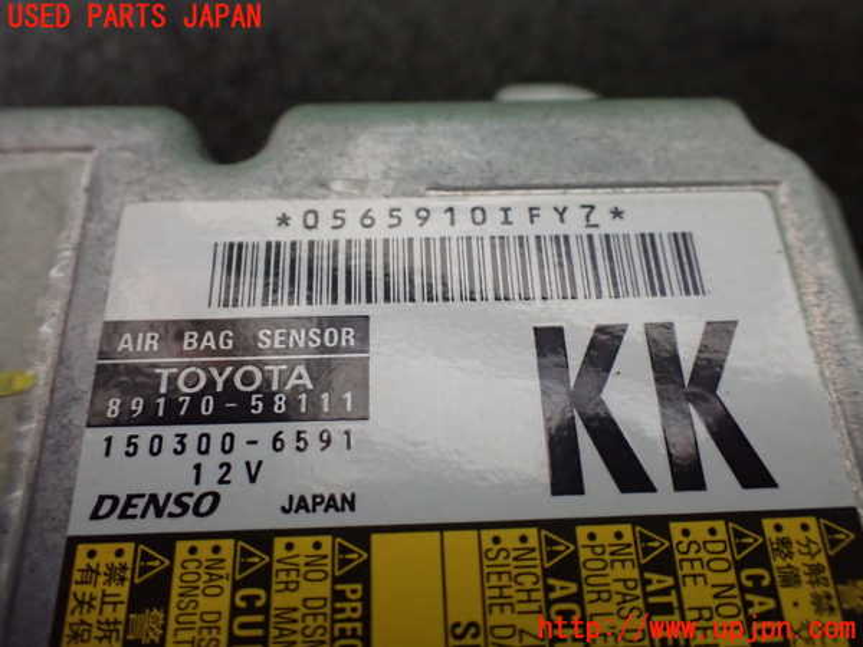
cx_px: 432
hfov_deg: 60.0
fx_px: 748
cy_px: 324
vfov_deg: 46.8
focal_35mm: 30
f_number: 2.3
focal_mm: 5.4
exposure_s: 1/125
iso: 640
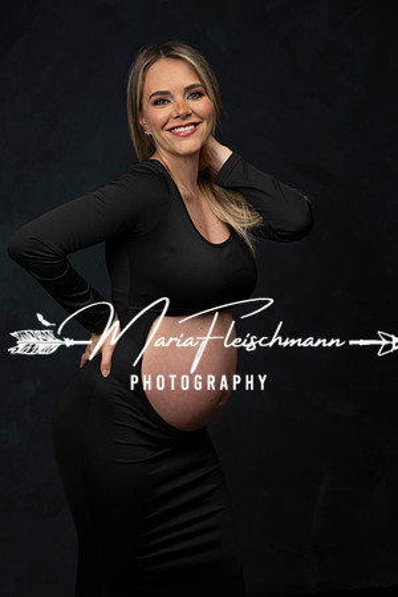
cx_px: 199
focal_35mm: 66
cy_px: 298
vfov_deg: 30.5
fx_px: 1094
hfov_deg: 20.6
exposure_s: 1/200
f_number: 7.1
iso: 160
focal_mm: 66
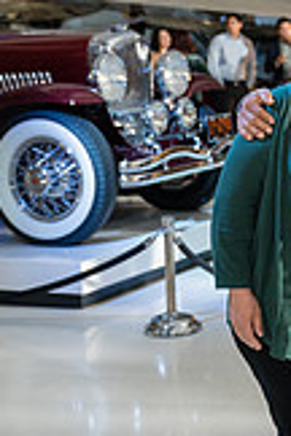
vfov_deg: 21.0
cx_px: 380
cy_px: 188
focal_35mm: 97
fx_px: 1176
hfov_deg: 13.6
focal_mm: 35
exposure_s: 1/250
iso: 2500
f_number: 2.8
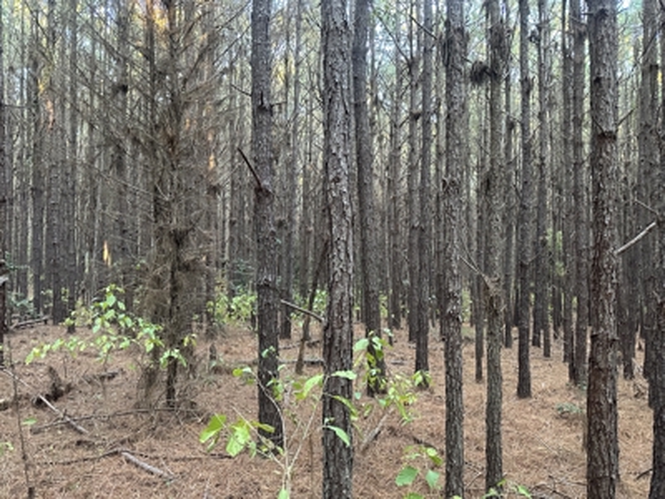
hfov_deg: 71.6
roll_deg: +0.2
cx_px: 332
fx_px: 461
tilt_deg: +3.1
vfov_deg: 56.8
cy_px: 250
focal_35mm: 24
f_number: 1.78
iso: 640
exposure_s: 1/60
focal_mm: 6.86
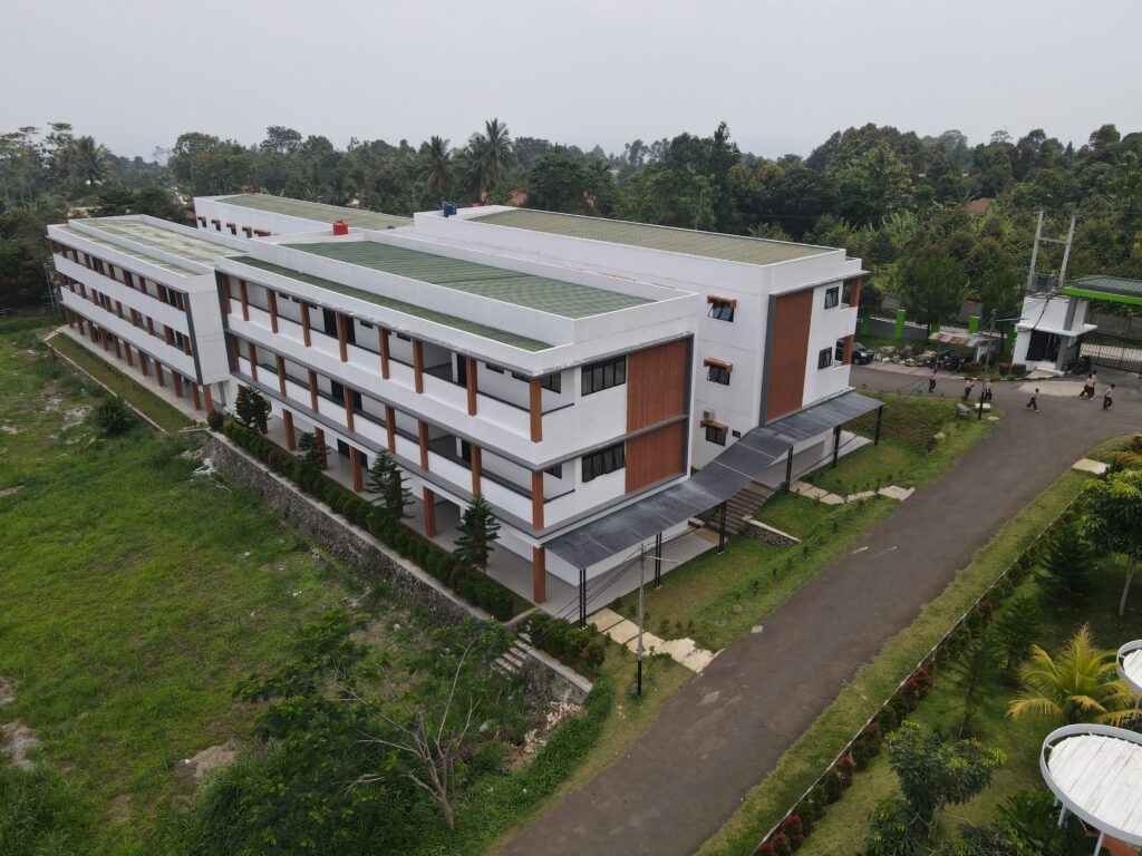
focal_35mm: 24
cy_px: 428
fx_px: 792
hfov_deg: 71.6
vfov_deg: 56.8
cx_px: 571
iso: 100
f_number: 2.8
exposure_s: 1/800
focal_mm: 4.5
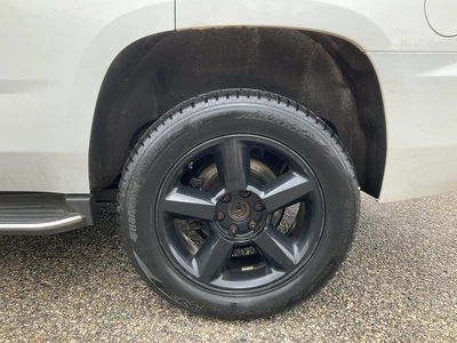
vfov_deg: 48.2
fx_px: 383
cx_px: 228
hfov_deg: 61.7
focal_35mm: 29
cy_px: 172
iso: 32
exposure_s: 1/122
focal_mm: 3
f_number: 1.8
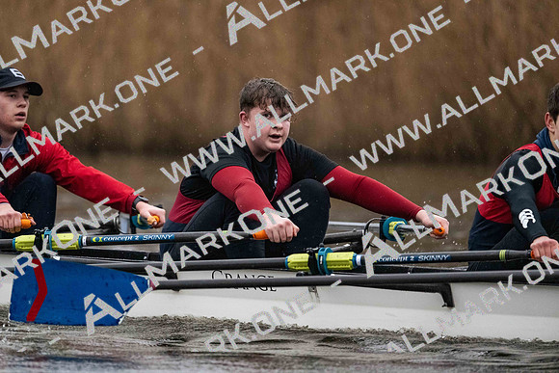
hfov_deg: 5.2
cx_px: 280
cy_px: 186
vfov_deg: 3.4
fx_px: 6212
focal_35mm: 400
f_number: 4.5
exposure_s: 1/1600
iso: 7200
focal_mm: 400
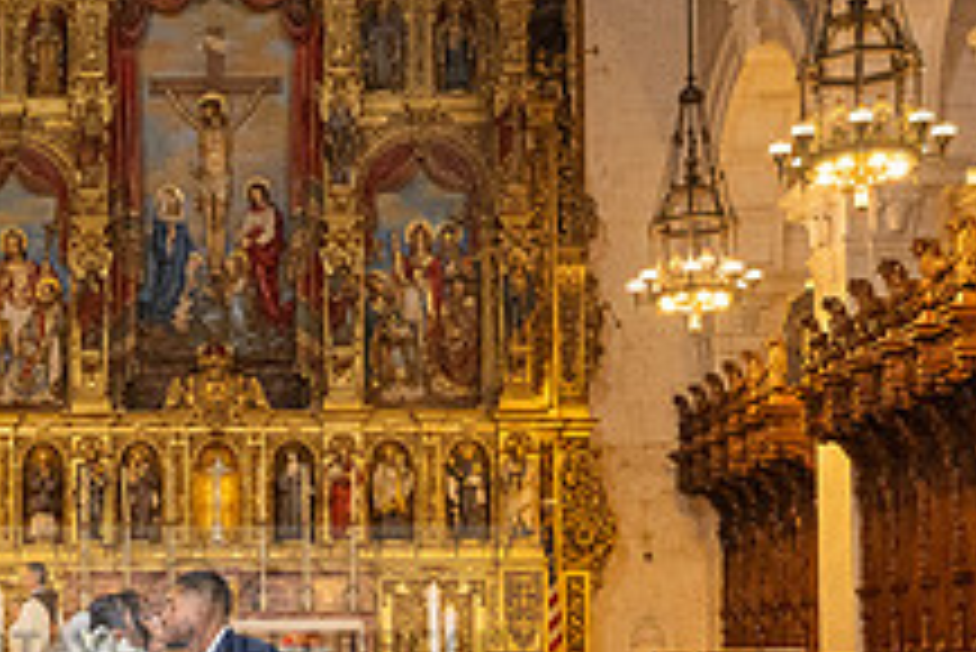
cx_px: 162
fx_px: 1736
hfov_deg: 30.4
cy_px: 632
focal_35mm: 64
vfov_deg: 20.7
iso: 2000
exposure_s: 1/200
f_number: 3.5
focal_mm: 24
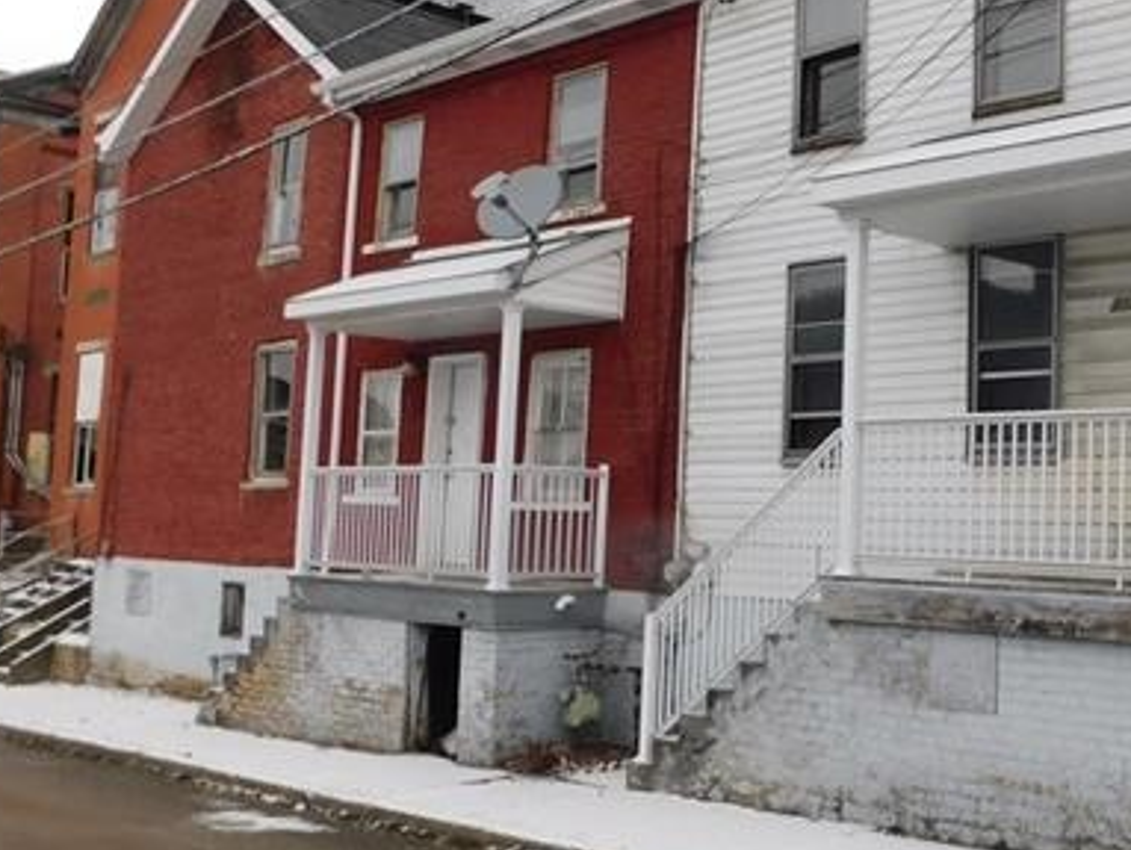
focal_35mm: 48
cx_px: 901
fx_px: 1570
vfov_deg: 30.3
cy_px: 395
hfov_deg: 38.2
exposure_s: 1/1000
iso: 125
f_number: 3
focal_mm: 4
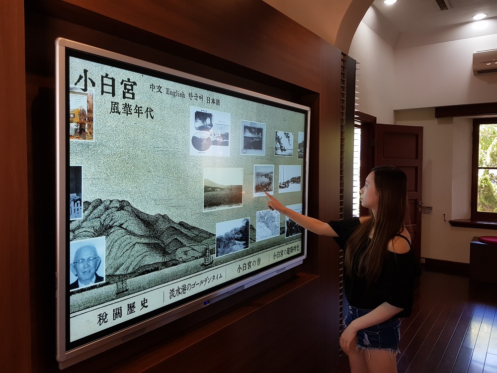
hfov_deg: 67.3
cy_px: 186
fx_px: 373
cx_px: 248
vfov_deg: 53.1
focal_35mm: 26
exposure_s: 1/100
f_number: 1.7
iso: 80
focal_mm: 4.3
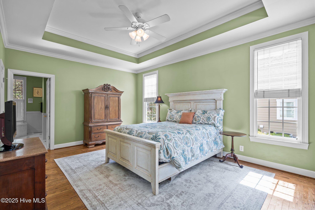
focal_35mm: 16
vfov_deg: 73.7
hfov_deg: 96.7
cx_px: 158
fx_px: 140
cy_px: 105
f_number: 4
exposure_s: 1/25
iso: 400
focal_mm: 16
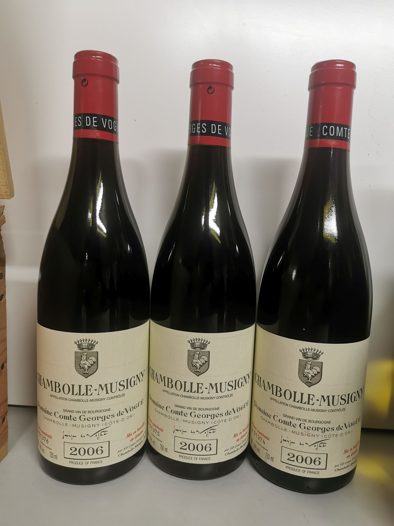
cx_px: 197
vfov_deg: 65.3
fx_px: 410
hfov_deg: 51.4
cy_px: 263
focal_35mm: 27
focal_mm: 5.58
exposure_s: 1/100
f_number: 1.8
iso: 200
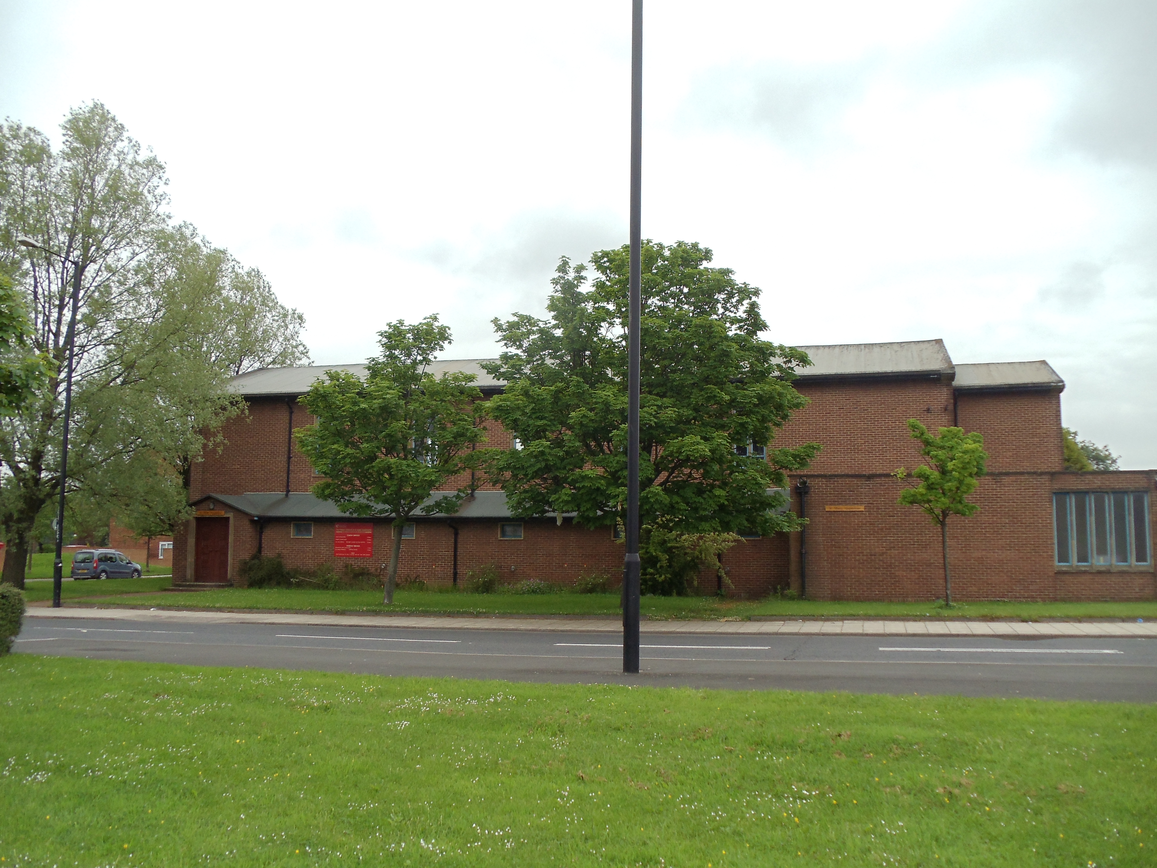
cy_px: 434
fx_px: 1471
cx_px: 578
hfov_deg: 42.9
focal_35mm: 44
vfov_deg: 32.9
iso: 100
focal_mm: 6
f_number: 3.5
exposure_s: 1/100
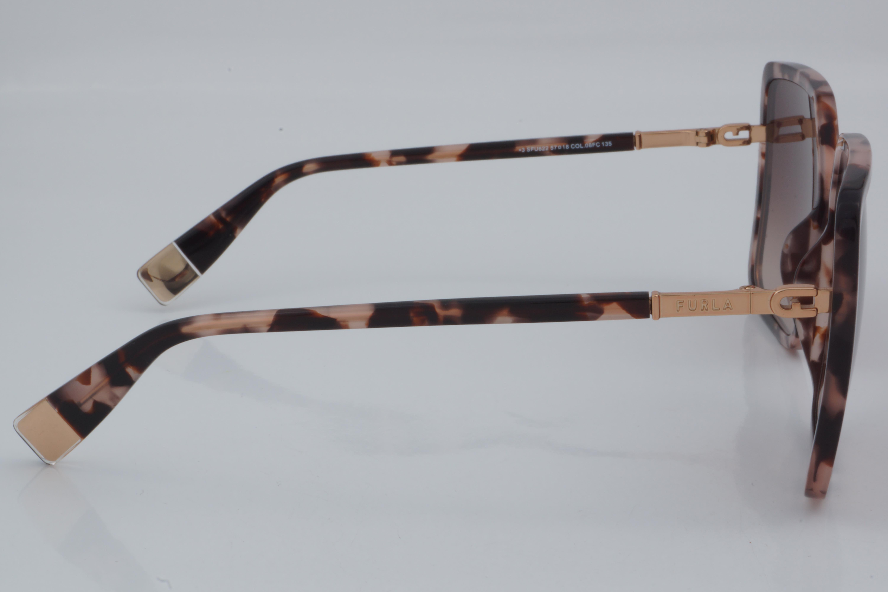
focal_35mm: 75
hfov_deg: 27.0
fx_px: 1850
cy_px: 296
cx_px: 444
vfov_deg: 18.2
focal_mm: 50
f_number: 32
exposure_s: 1/4
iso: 100
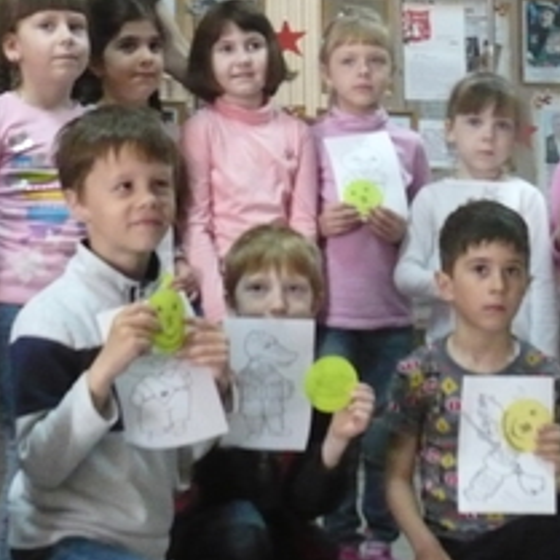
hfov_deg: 24.3
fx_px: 1299
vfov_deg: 24.3
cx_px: 257
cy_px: 209
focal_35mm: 71
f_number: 2.8
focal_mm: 5.8
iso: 800
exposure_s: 1/60
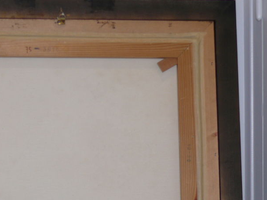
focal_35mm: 112
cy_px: 143
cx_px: 53
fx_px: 864
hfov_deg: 17.4
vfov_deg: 13.2
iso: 100
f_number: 3.2
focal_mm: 11.7
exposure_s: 1/30
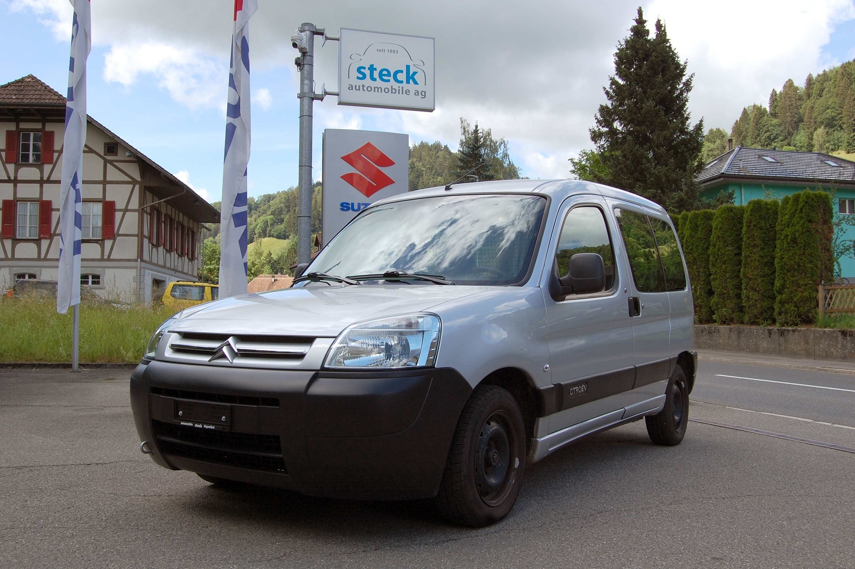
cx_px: 428
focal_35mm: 33
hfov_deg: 57.3
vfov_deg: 39.9
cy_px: 284
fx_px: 783
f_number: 8
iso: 200
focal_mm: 22
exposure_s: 1/250
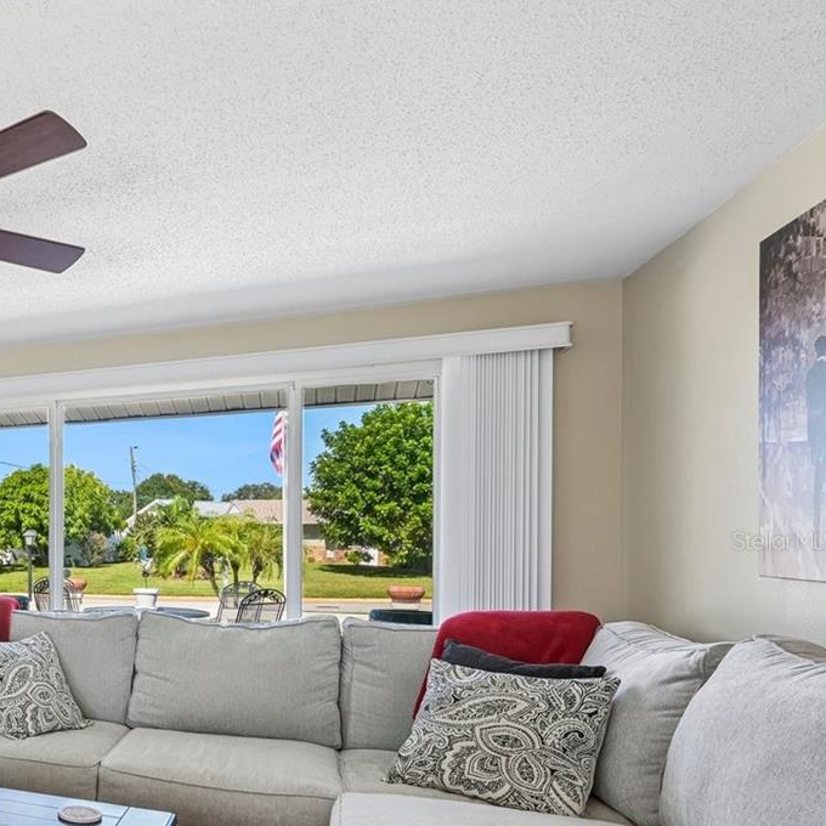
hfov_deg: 40.6
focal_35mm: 30
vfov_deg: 53.1
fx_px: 810
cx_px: -131
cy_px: 541
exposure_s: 1/80
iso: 400
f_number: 8
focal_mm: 15
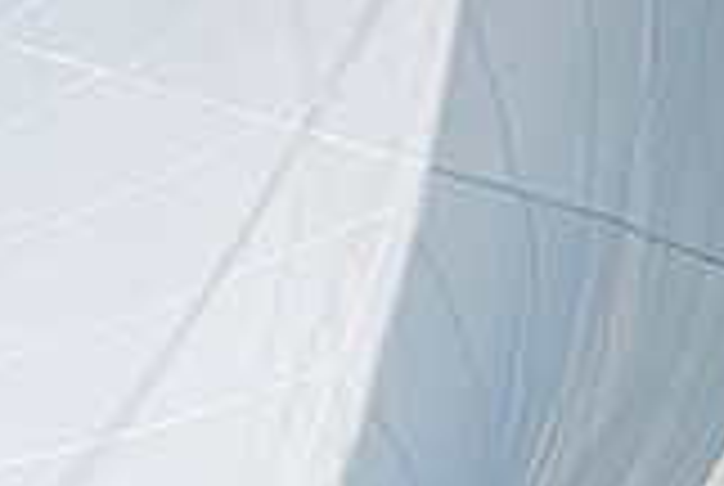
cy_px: 826
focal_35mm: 2234
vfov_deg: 0.6
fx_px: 45011
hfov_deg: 0.9
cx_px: -220
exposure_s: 1/4000
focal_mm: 400
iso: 400
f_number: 5
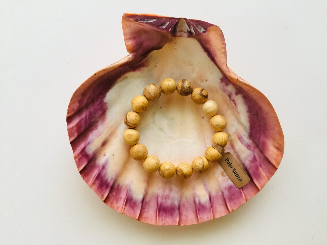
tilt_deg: -85.8
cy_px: 122
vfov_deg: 48.2
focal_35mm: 29
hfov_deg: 61.7
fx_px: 274
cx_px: 164
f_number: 2.2
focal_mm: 4.15
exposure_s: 1/17
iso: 64
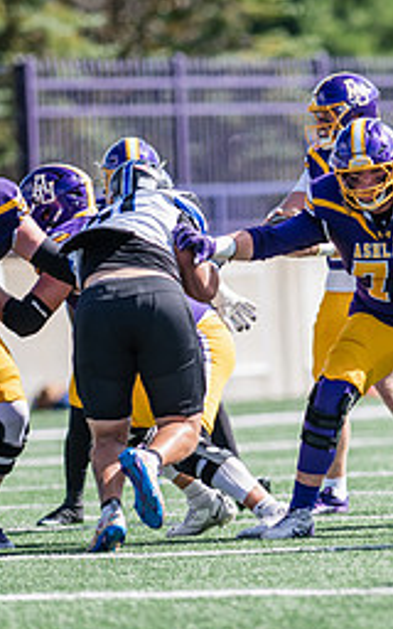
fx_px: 11859
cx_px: 300
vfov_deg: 3.0
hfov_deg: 1.9
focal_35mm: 692
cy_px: 316
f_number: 3.2
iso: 100
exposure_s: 1/800
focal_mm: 300
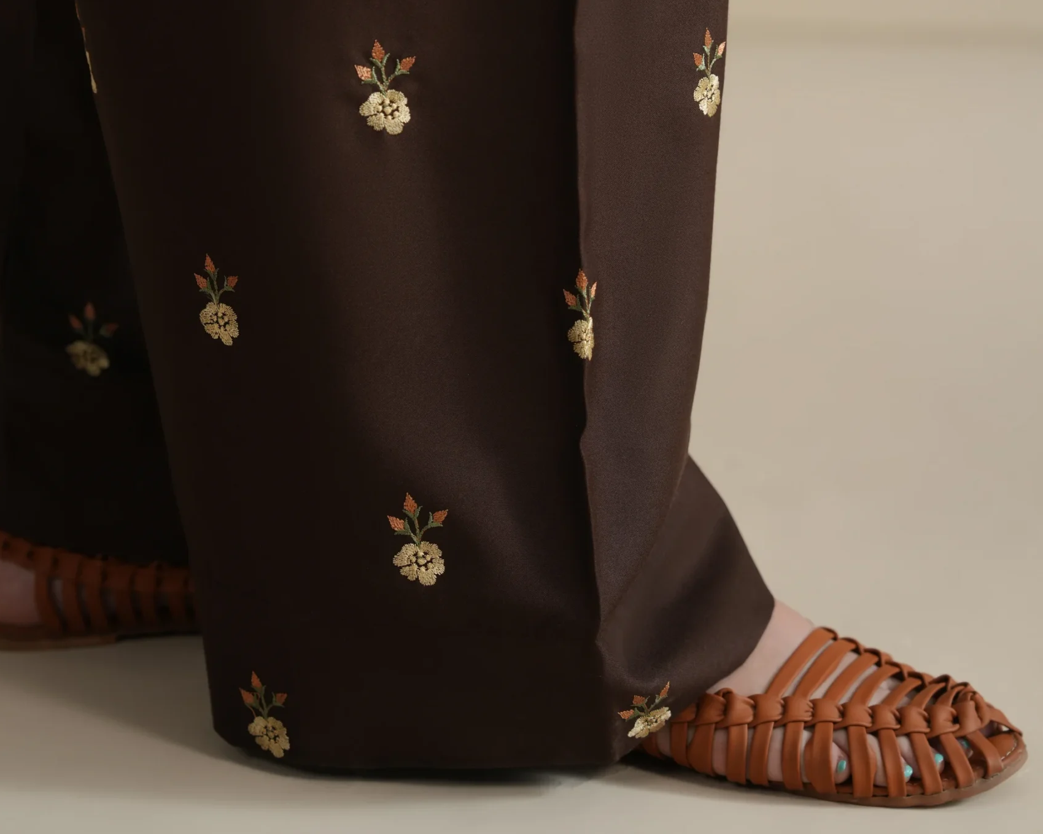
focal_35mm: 99
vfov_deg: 15.4
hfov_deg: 19.4
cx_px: 520
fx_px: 3056
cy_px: 88
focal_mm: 70
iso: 500
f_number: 3.5
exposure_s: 1/250
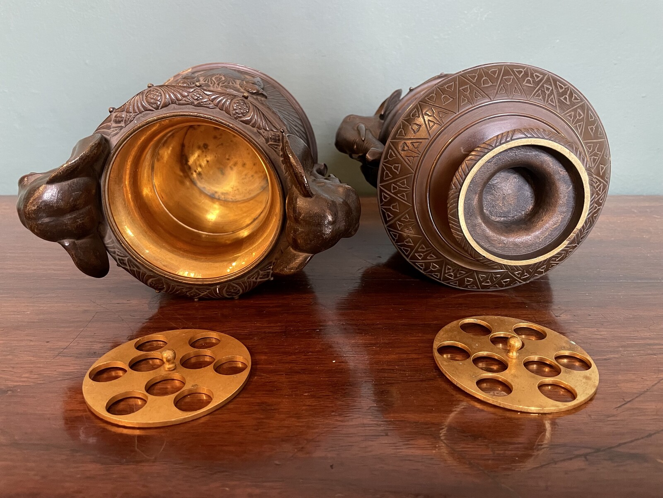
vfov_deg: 53.1
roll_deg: -0.2
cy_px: 249
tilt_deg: -20.0
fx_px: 498
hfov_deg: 67.3
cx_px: 332
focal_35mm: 26
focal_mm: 4.2
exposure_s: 1/25
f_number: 1.6
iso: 500
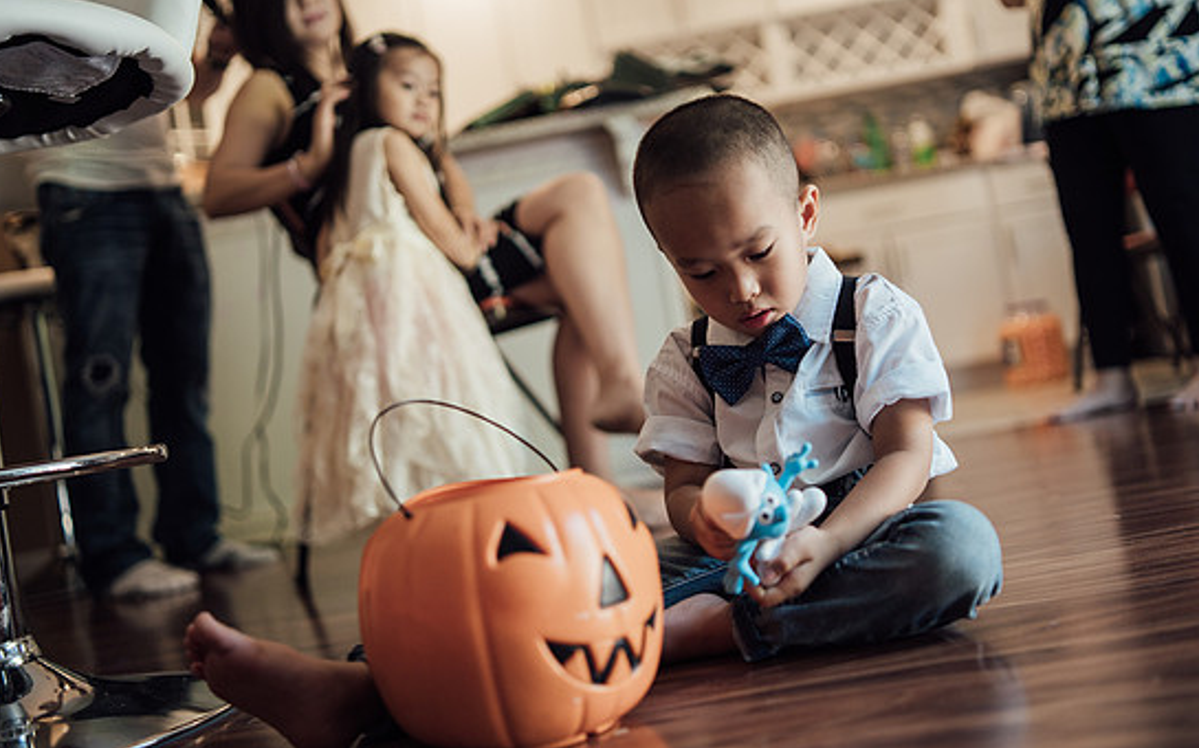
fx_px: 1241
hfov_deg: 51.6
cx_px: 625
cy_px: 349
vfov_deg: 33.5
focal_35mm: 38
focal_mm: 35
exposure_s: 1/320
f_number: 1.4
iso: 320
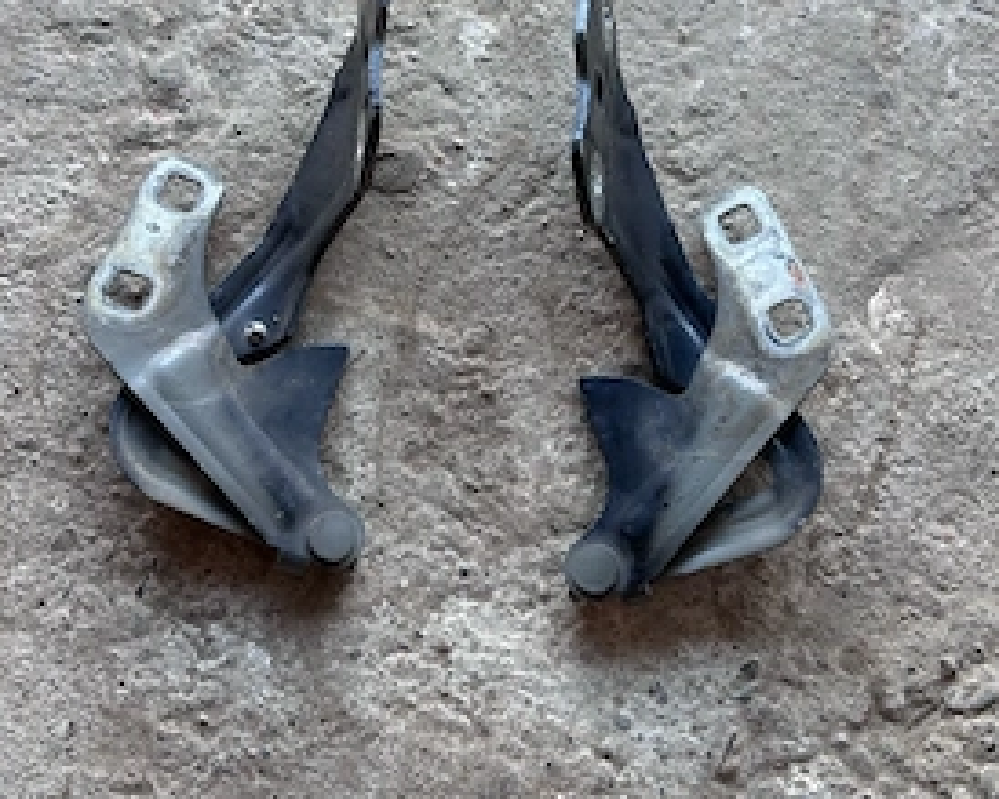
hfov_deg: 49.1
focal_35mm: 37
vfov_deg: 39.6
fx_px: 1094
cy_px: 255
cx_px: 525
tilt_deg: -74.2
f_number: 1.5
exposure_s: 1/121
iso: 64
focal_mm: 5.7
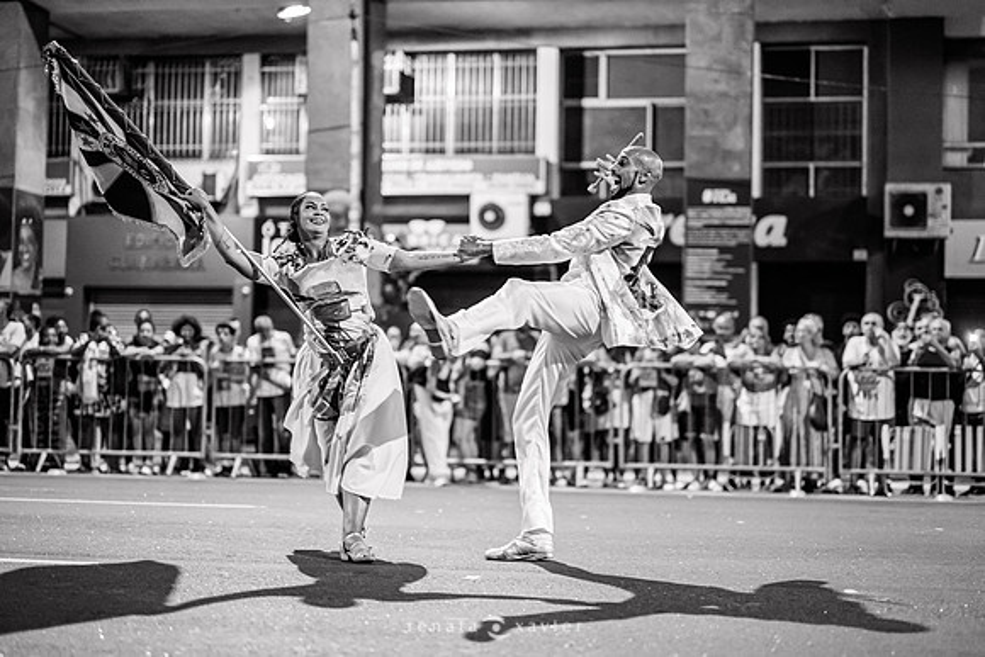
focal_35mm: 54
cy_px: 357
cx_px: 535
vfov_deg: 24.9
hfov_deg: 36.6
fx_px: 1487
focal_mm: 50
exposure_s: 1/320
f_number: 1.2
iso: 2000
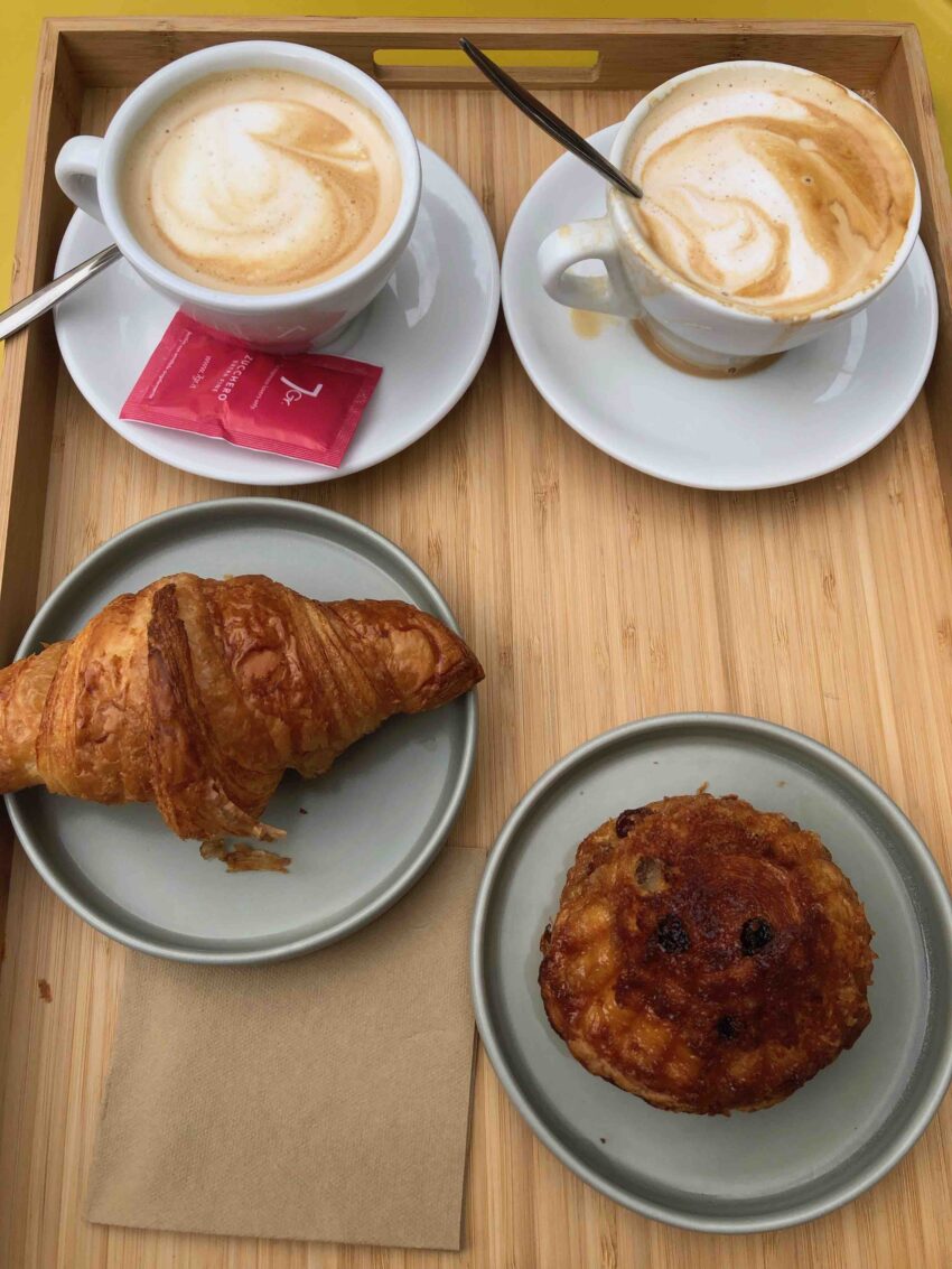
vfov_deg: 63.4
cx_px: 476
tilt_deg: -70.6
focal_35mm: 28
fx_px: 1027
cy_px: 634
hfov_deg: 49.8
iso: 20
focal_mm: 3.99
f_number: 1.8
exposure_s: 1/480
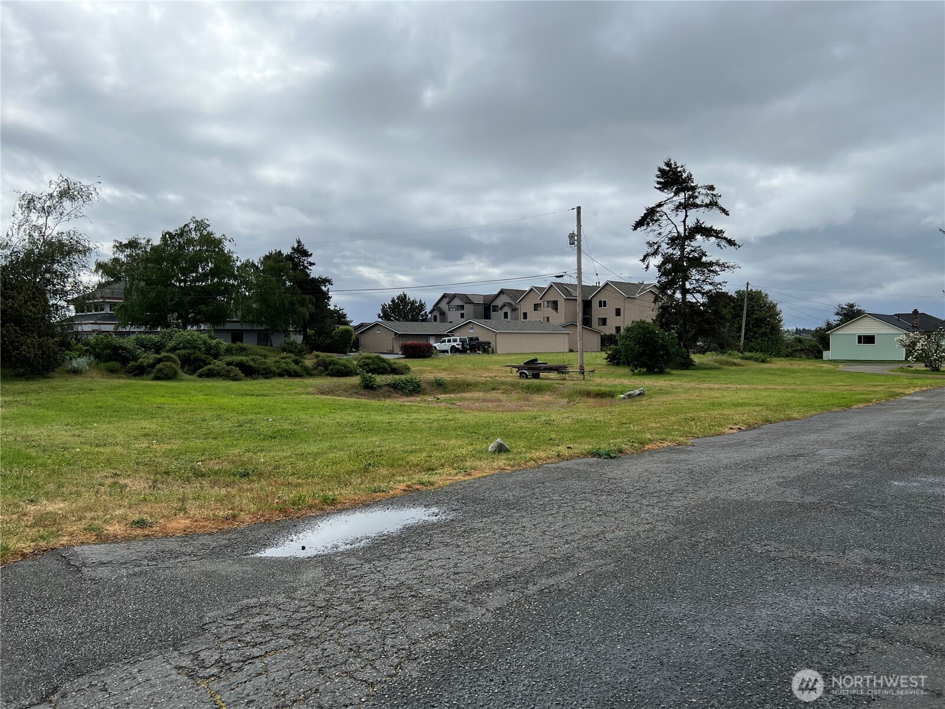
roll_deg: +0.7
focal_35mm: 26
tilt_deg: -0.5
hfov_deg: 67.3
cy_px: 354
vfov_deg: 53.1
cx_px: 472
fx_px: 710
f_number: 1.5
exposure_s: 1/6579
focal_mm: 5.7
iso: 50
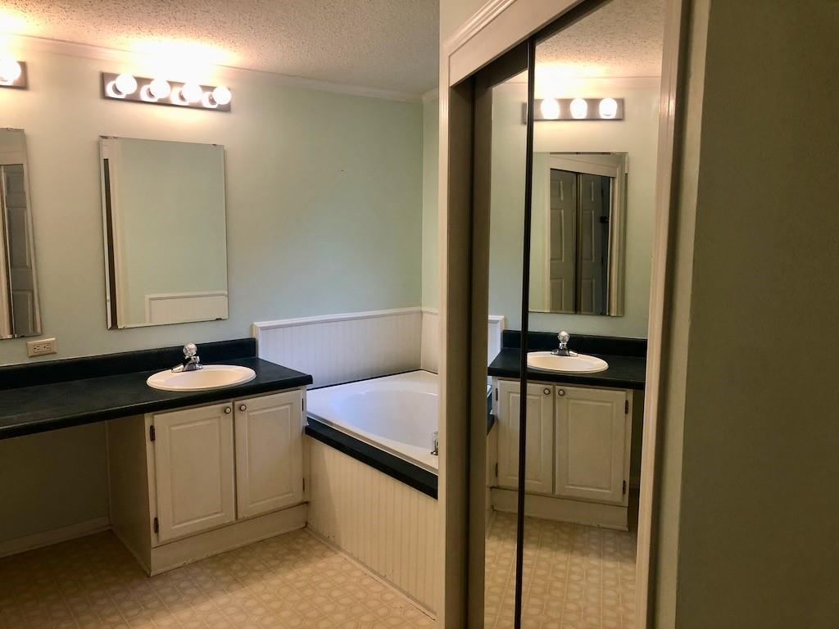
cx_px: 420
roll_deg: -0.1
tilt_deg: -7.8
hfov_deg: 63.4
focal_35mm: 28
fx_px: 679
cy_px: 314
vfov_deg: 49.7
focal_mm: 4
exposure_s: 1/40
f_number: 1.8
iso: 25
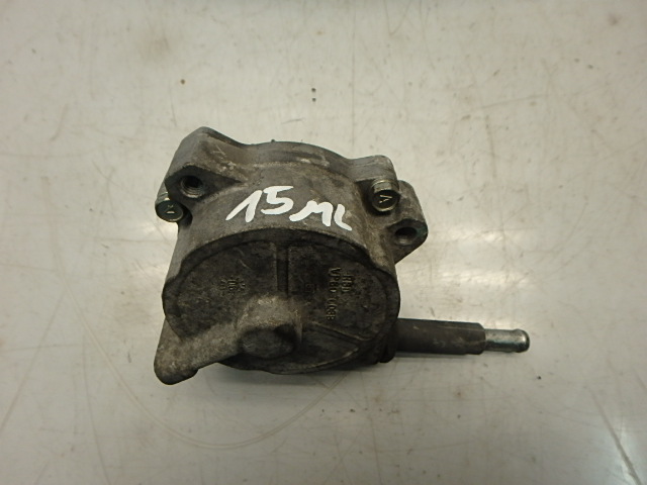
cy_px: 242
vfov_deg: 63.4
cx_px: 324
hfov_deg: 79.0
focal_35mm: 21
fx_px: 393
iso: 200
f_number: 3.5
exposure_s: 1/60
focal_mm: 3.7
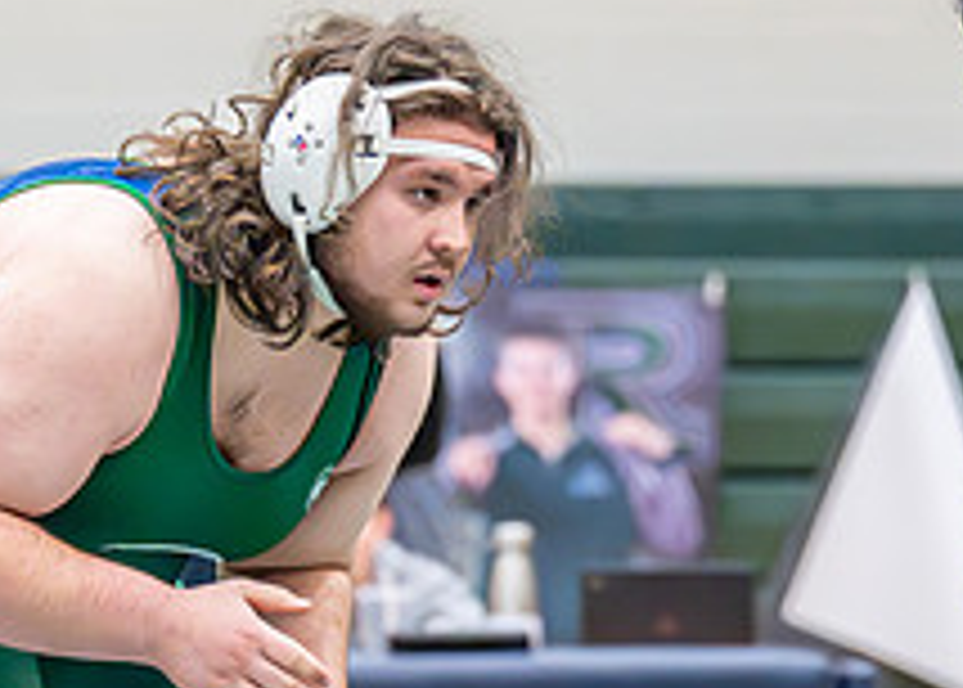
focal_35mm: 309
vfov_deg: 4.7
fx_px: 8454
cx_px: 149
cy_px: 413
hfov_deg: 6.5
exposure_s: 1/1000
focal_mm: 94
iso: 6400
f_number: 2.8
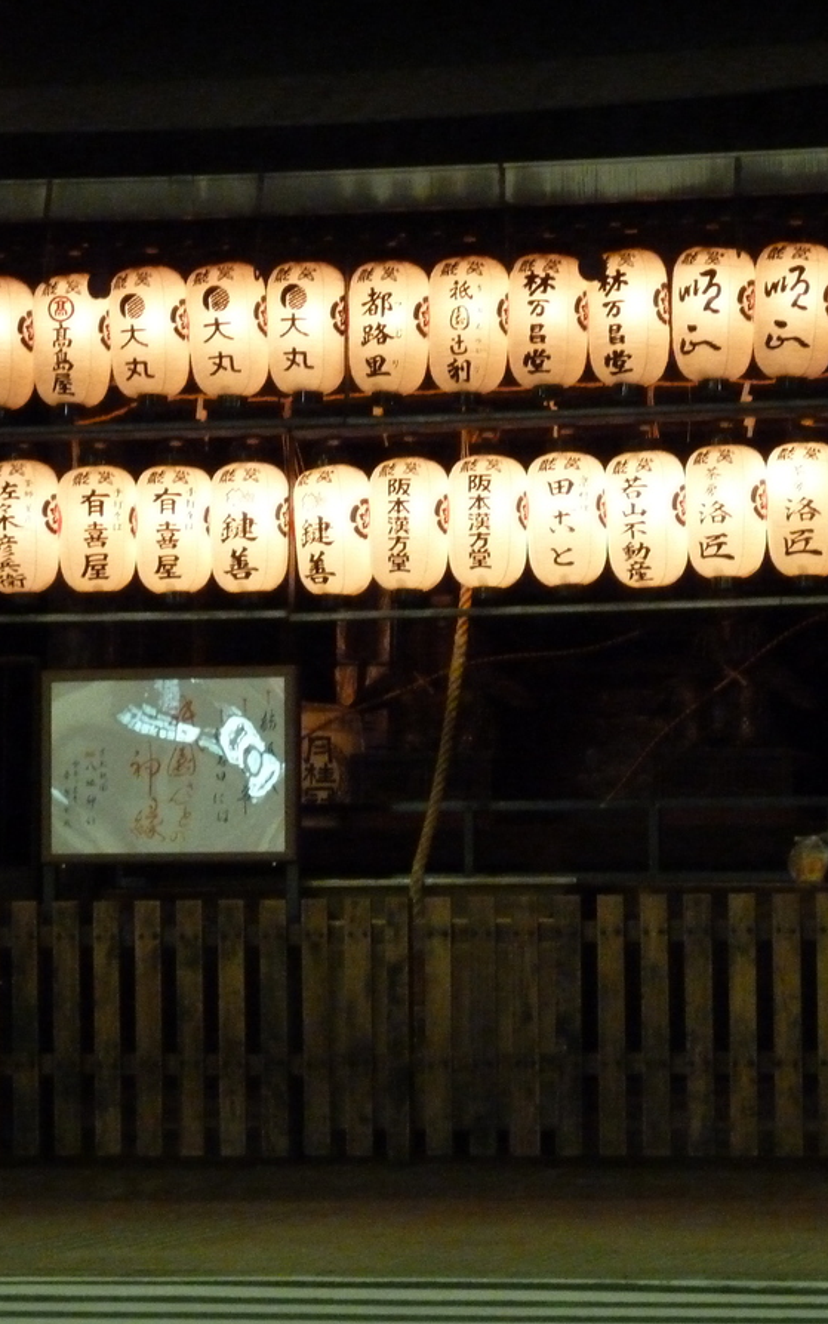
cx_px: 418
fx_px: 5342
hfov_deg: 8.9
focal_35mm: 148
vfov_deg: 14.1
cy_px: 663
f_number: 4.3
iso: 800
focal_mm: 17
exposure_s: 1/10
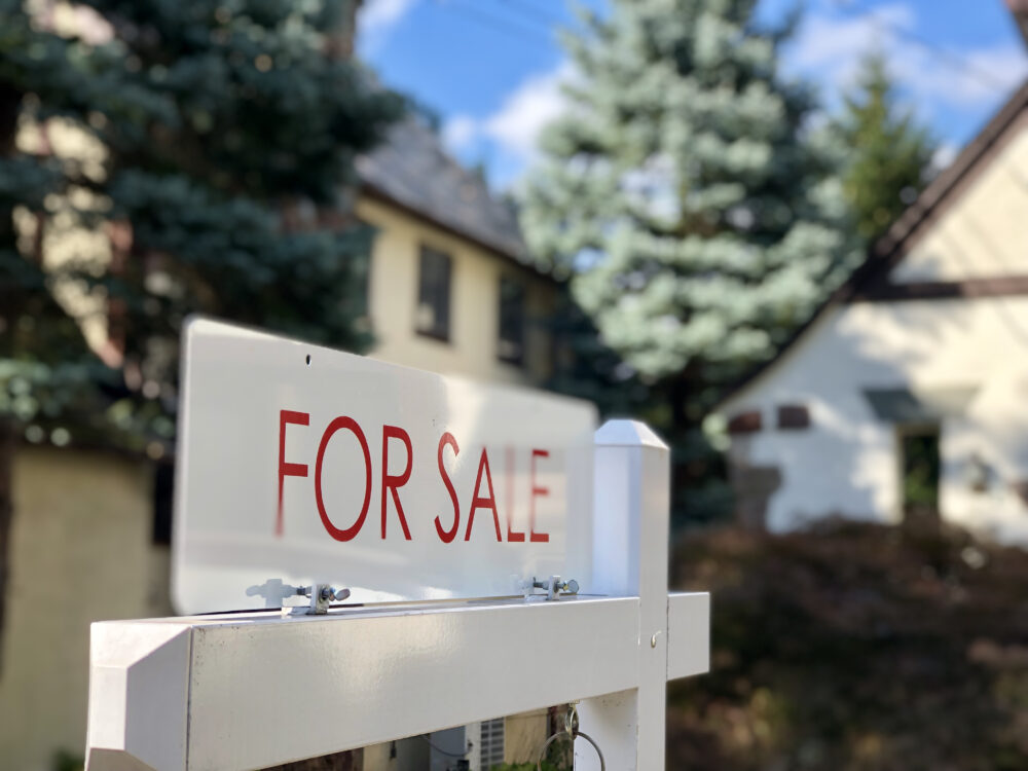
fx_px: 1693
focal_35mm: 57
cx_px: 514
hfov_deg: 33.8
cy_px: 386
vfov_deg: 25.7
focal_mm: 6.6
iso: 20
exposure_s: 1/333
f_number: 2.8
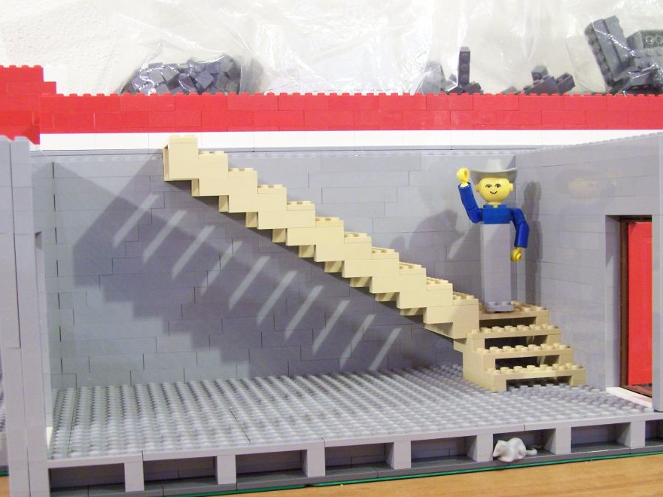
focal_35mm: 50
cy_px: 278
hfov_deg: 38.2
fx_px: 957
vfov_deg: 29.1
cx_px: 354
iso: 200
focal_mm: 7.1
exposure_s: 1/3
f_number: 3.2
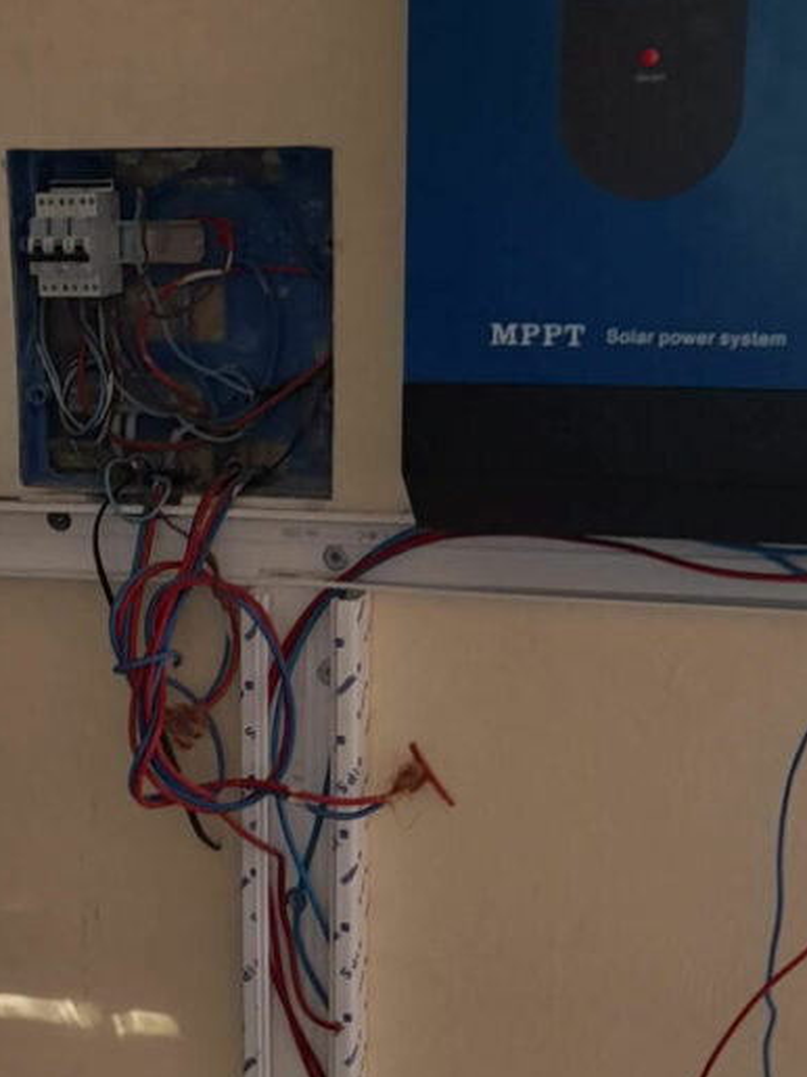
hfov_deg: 19.8
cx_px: 236
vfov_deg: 26.2
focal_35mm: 74
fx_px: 2301
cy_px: 708
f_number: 2
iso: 32
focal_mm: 4.6
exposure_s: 1/50
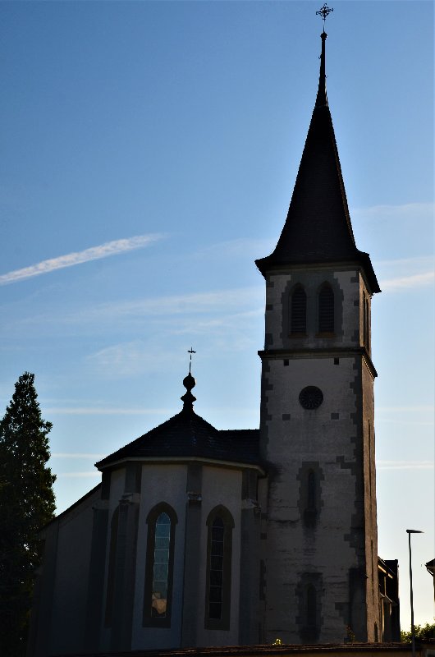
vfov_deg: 35.1
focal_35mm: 57
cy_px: 328
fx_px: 1038
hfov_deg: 23.7
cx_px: 218
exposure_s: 1/250
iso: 320
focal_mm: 38
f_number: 10
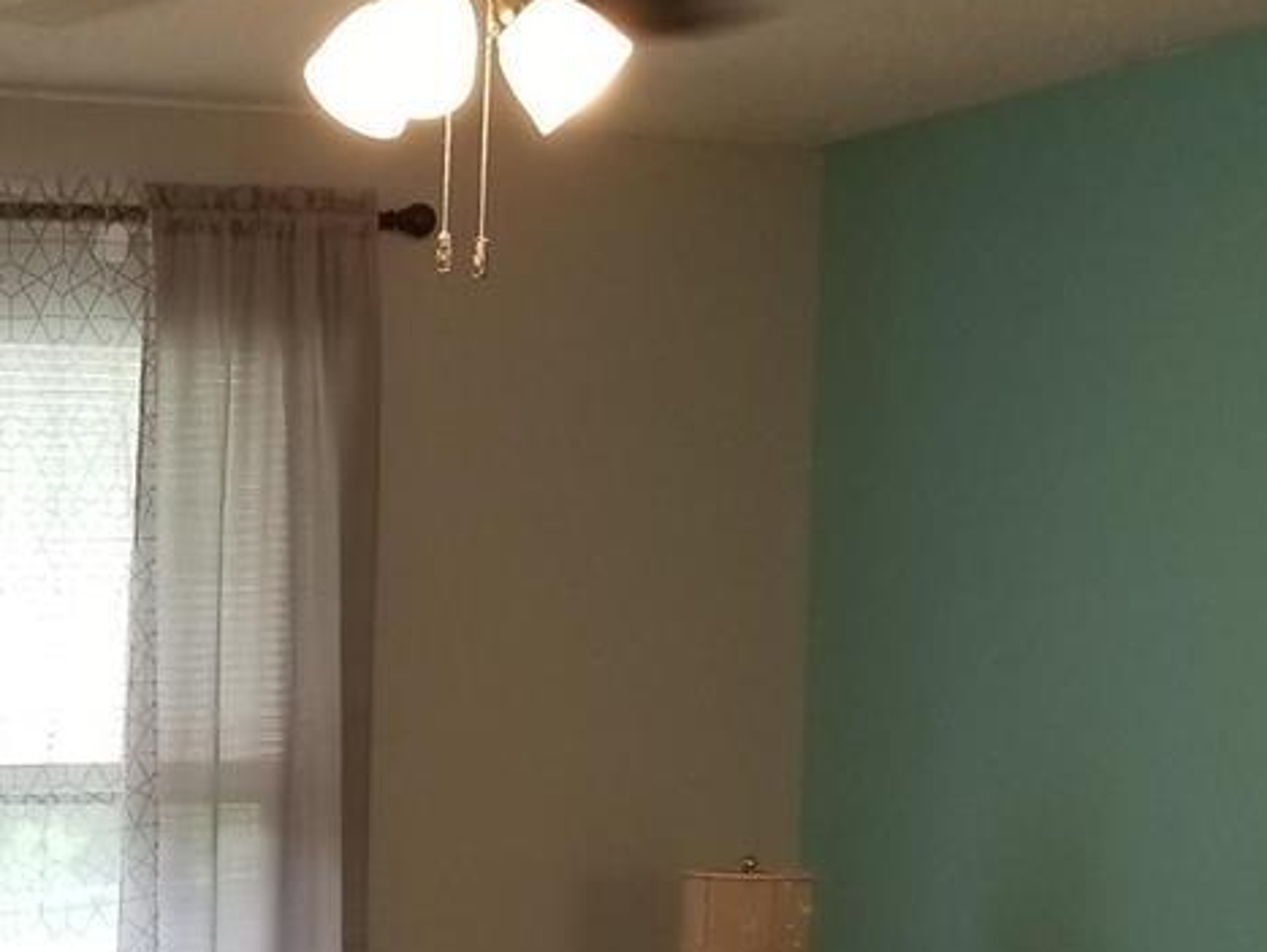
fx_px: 3260
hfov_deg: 21.4
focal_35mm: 89
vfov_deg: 16.0
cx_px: 87
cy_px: 1120
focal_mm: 4.25
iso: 80
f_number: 1.7
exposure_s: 1/60
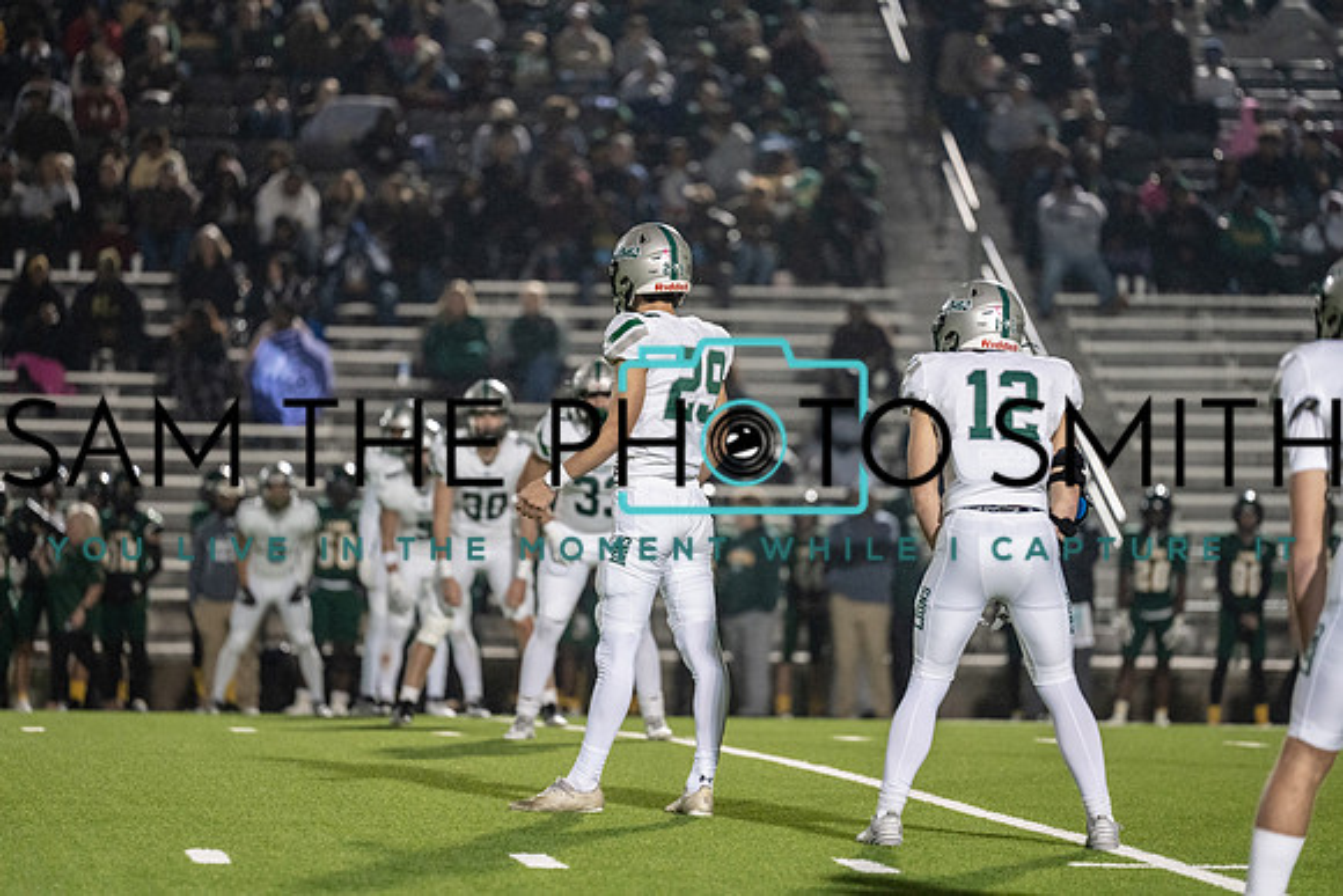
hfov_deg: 10.3
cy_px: 448
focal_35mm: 200
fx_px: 7463
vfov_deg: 6.9
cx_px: 672
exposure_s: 1/1250
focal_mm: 200
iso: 3200
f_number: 2.8
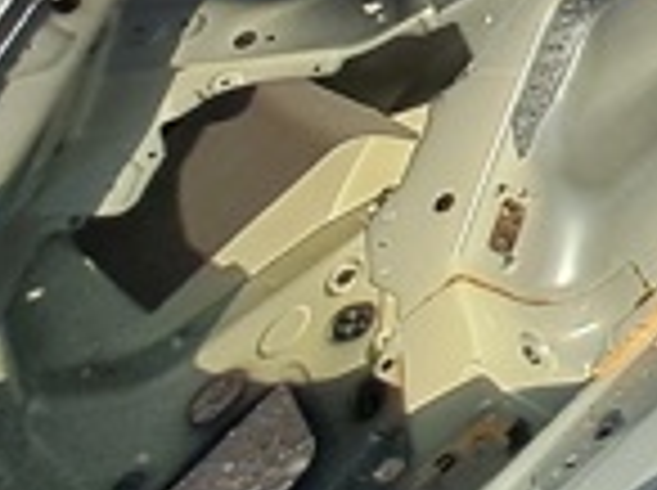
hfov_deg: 21.4
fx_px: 1080
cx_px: 1197
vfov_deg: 22.1
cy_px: -198
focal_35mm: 57
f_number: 2.2
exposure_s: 1/594
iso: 50
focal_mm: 1.13
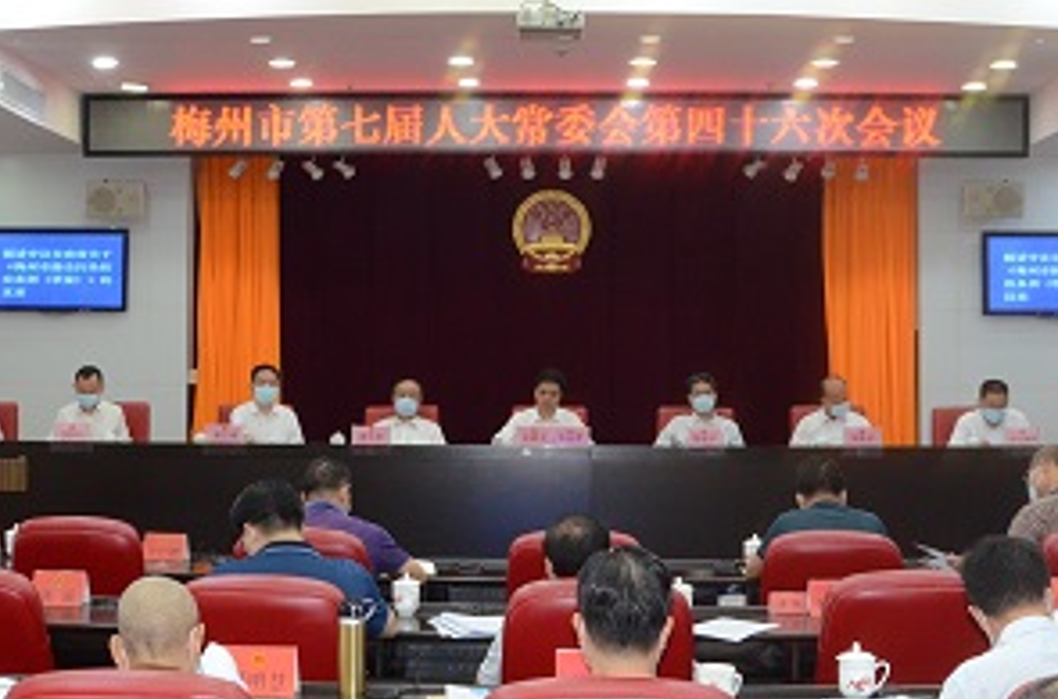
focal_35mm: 64
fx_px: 1876
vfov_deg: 21.1
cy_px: 281
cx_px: 516
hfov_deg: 31.5
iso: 1600
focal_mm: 21
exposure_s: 1/100
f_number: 5.6
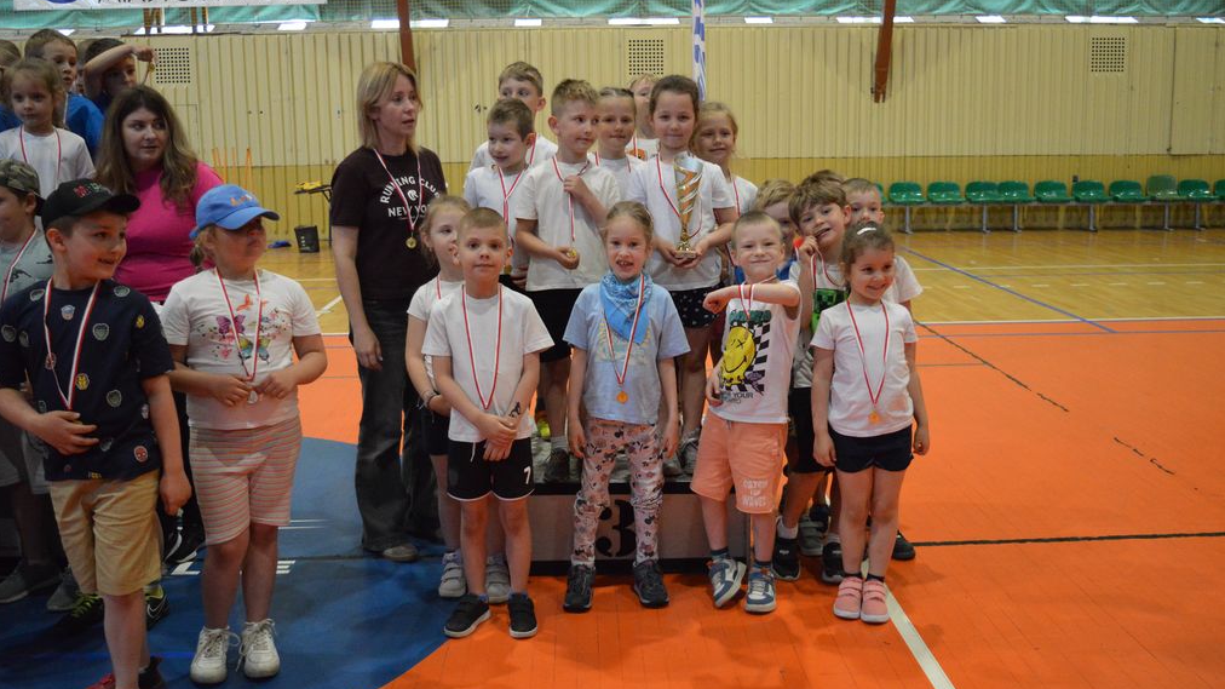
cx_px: 615
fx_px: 1186
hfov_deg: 54.6
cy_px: 338
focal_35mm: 37
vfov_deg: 32.4
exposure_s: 1/500
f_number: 3.8
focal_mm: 23
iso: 3200
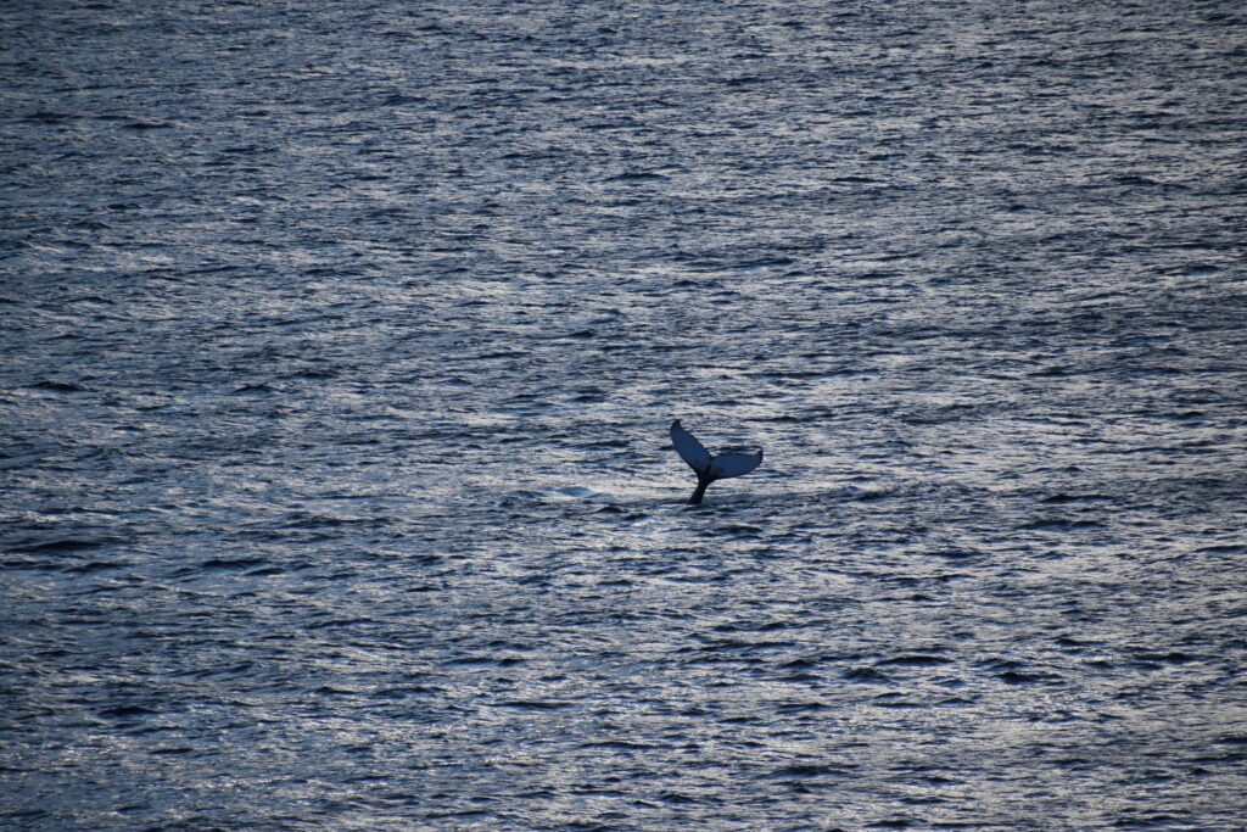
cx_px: 624
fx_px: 15589
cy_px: 416
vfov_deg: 3.1
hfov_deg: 4.6
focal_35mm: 450
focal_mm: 300
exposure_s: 1/2000
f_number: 7.1
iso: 400
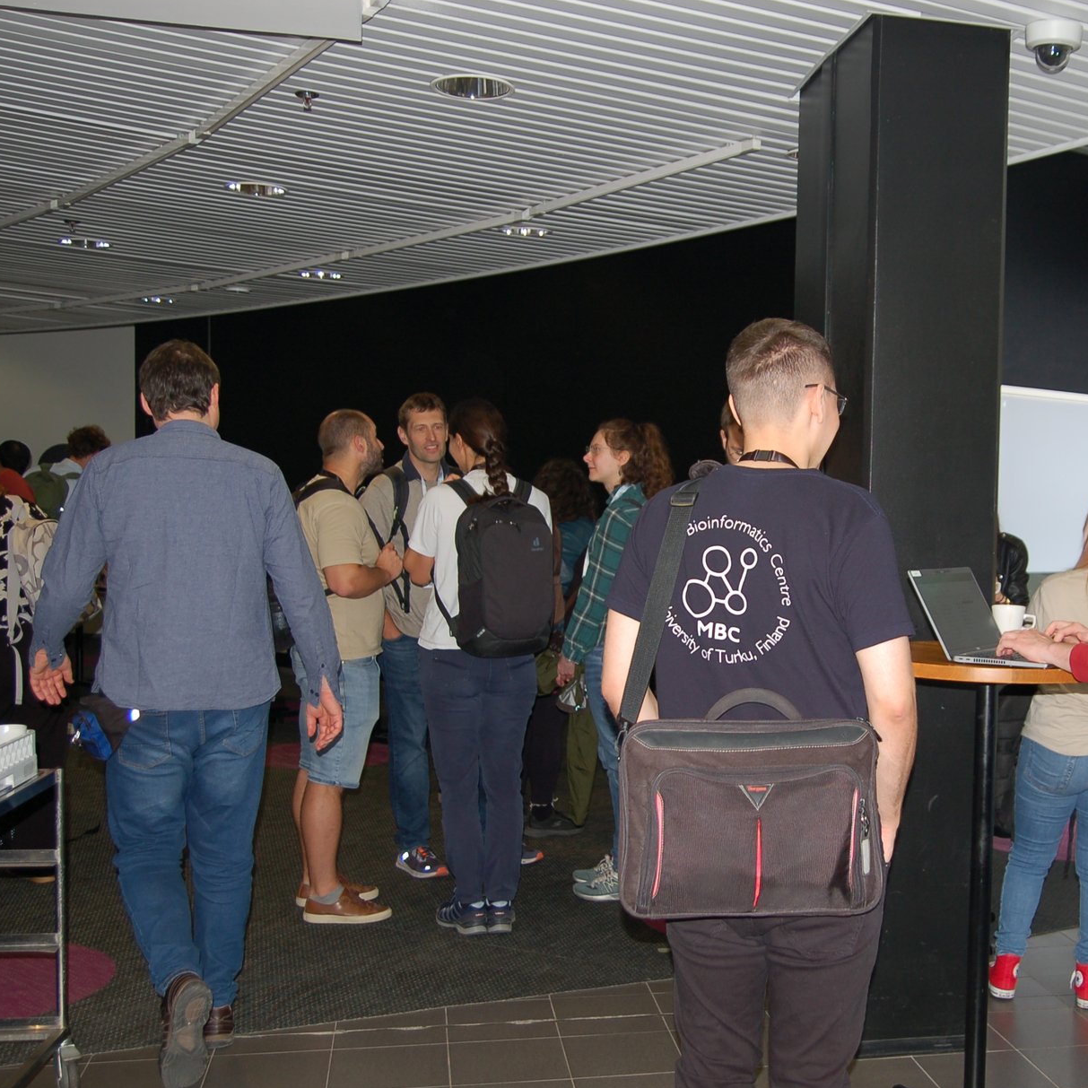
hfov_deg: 39.2
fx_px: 1494
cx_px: 787
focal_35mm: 42
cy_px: 588
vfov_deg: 40.0
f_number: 2.8
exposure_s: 1/60
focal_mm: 20
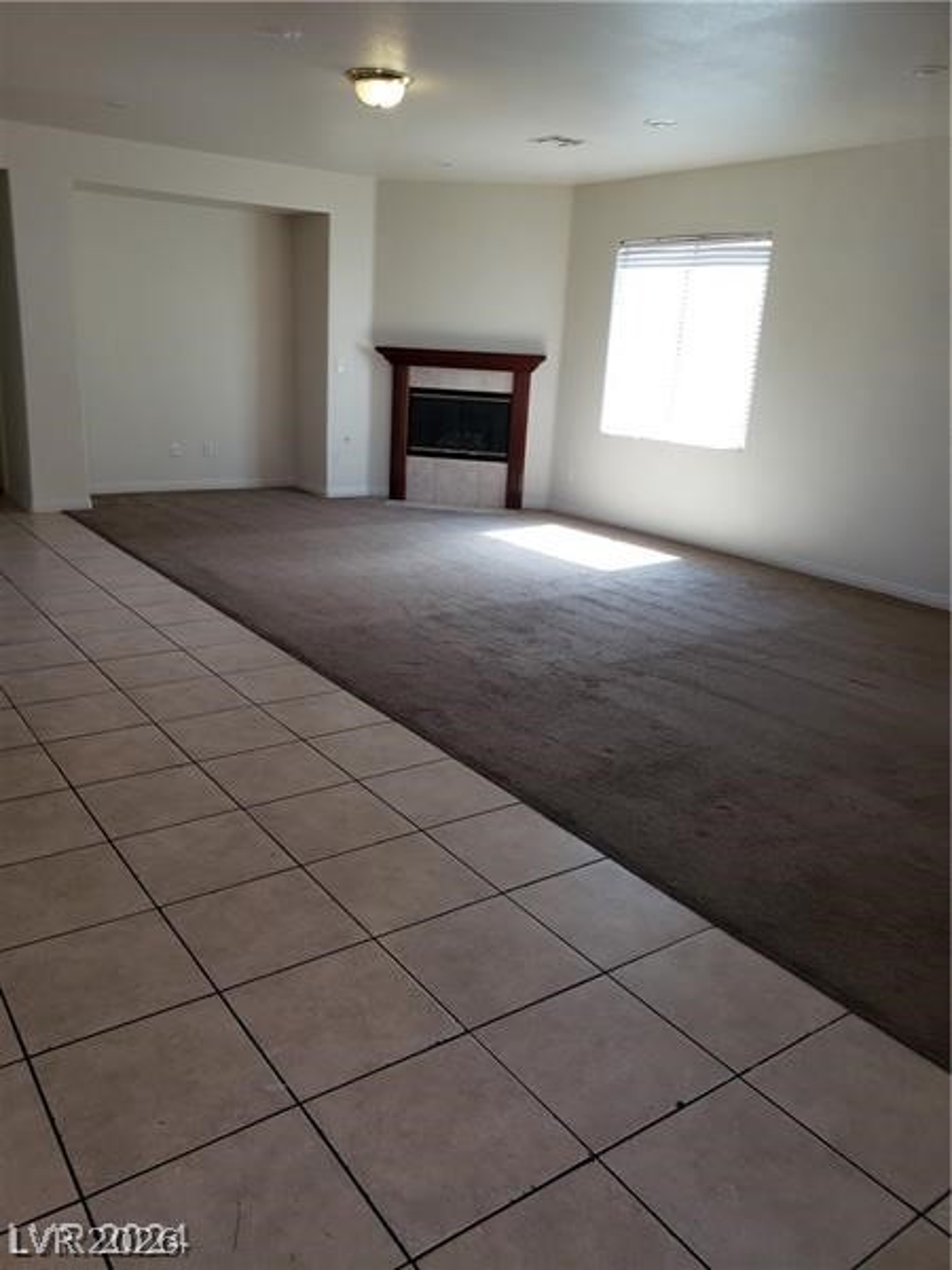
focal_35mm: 26
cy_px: 635
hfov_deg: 53.1
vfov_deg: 67.3
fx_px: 953
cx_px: 476
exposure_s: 1/120
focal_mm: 4.3
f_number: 2.4
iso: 160
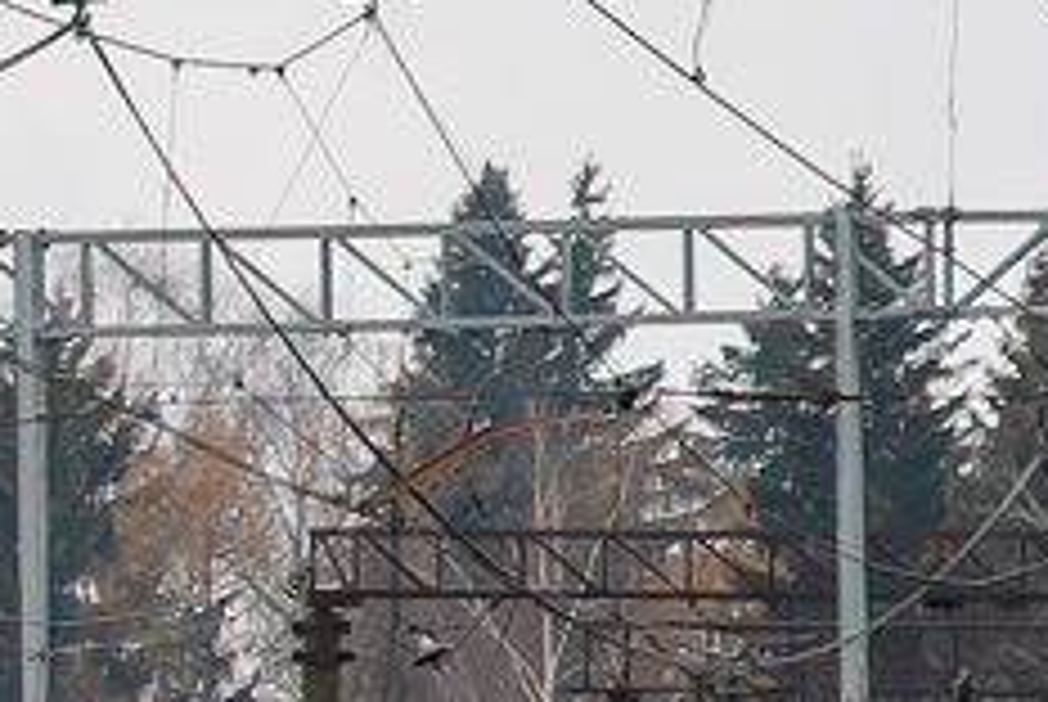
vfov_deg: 1.6
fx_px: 25795
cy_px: 320
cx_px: -1997
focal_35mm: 885
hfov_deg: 2.3
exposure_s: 1/320
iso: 200
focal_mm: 92
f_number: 5.6
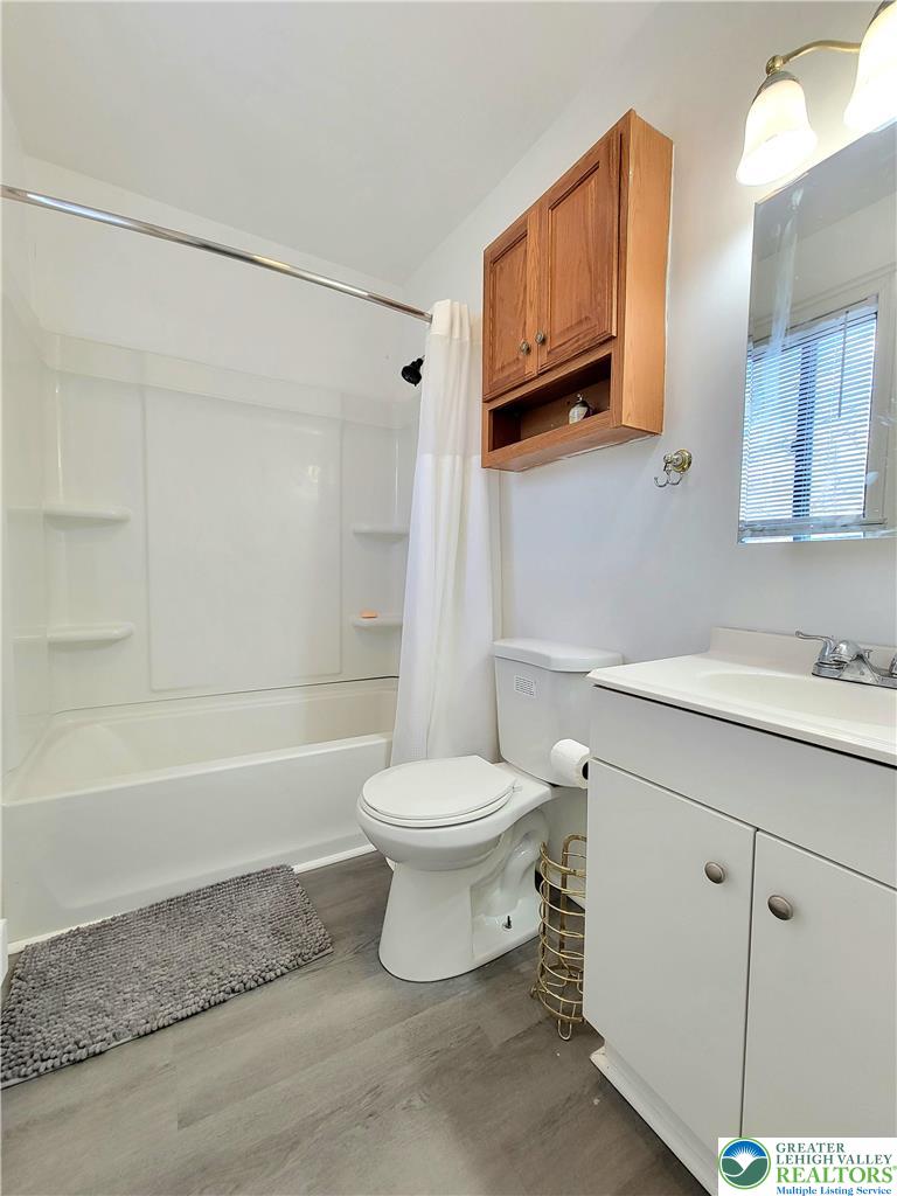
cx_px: 448
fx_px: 449
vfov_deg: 106.2
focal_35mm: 13
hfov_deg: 89.9
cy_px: 598
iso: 160
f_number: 2.2
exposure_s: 1/60.2
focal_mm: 2.2
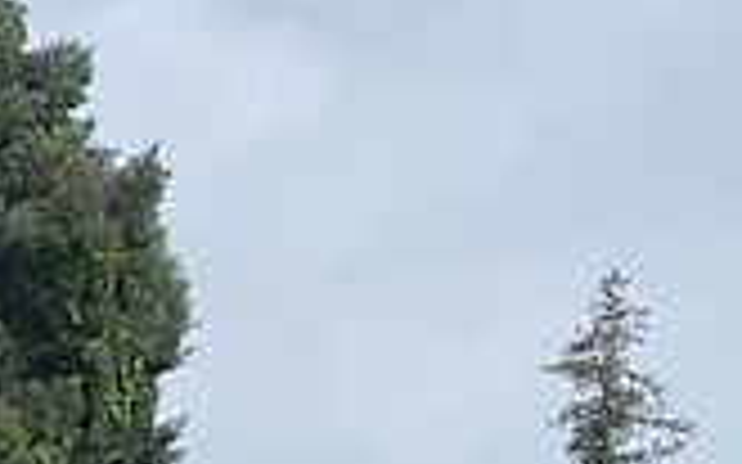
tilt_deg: -5.2
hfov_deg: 9.5
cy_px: 1338
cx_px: -940
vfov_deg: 6.1
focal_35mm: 200
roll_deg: +0.1
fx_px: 4043
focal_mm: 4.25
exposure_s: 1/1585
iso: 32
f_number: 1.8
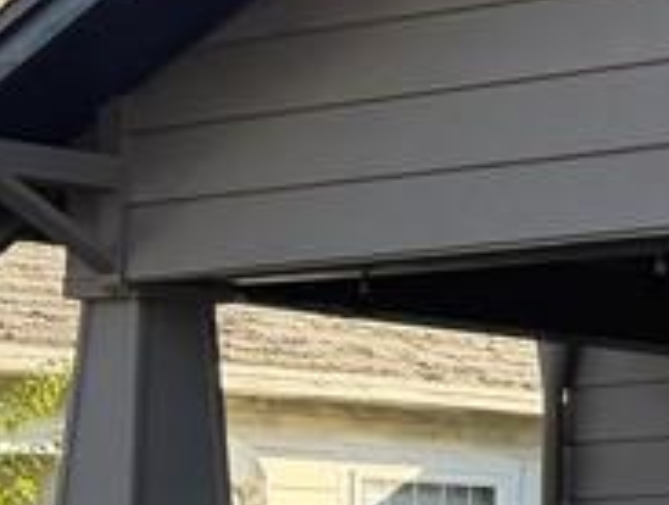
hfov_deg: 11.6
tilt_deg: +4.0
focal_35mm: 134
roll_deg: +1.4
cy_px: 417
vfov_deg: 11.1
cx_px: 1689
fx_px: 2595
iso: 100
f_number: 1.78
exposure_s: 1/735
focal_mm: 6.76
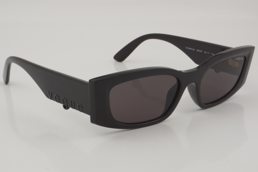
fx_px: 537
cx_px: 129
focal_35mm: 75
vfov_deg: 18.2
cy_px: 86
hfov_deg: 27.0
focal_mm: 50
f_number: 32
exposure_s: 1/3
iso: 100
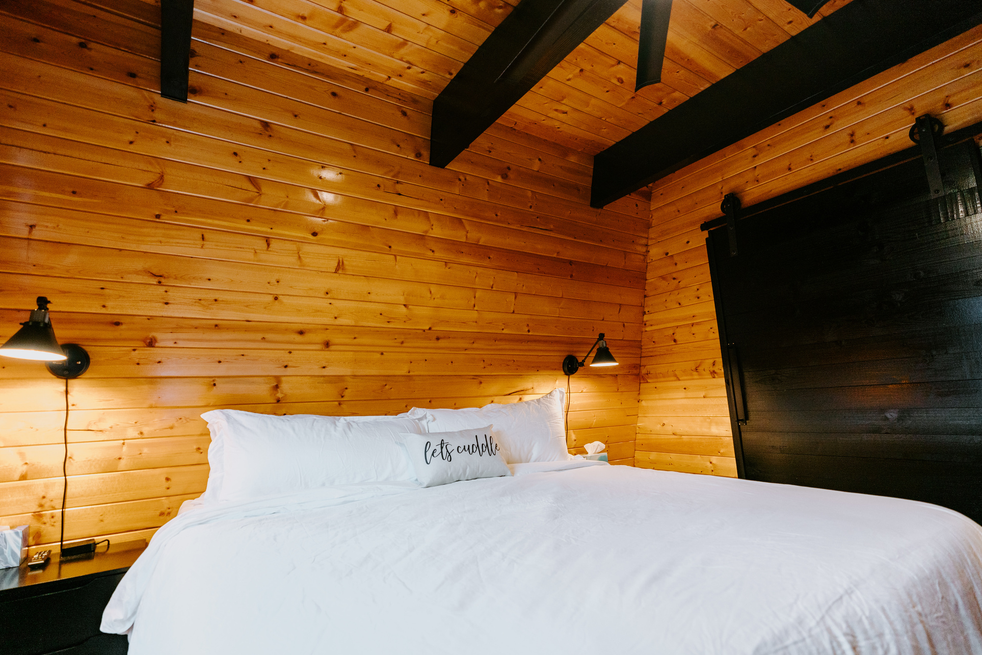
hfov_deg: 93.2
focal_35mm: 17
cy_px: 339
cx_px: 466
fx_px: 464
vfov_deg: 70.4
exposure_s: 1/125
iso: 400
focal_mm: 16
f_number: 3.2
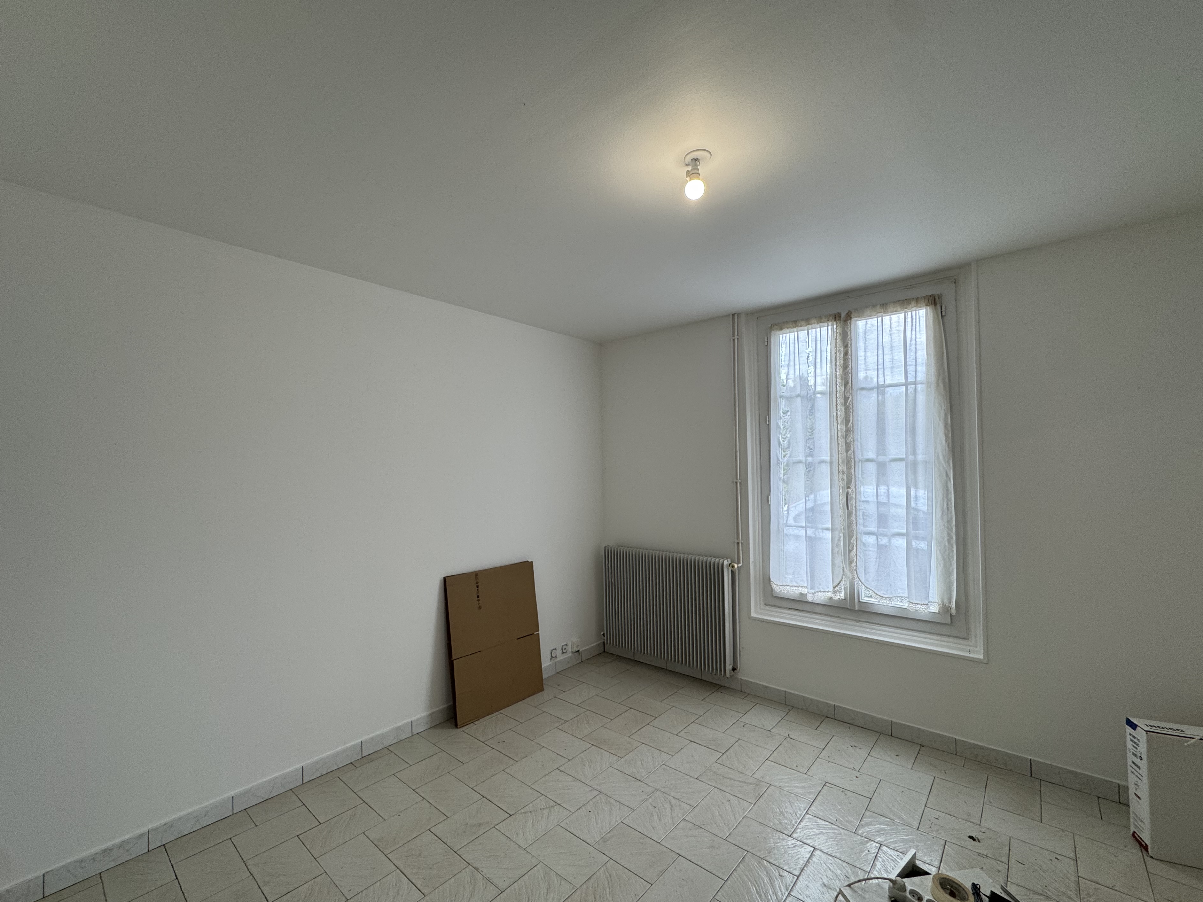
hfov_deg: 98.1
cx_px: 577
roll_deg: +1.0
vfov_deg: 81.7
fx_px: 521
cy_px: 451
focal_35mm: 15
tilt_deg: +2.2
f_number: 2.2
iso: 80
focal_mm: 2.22
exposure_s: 1/100
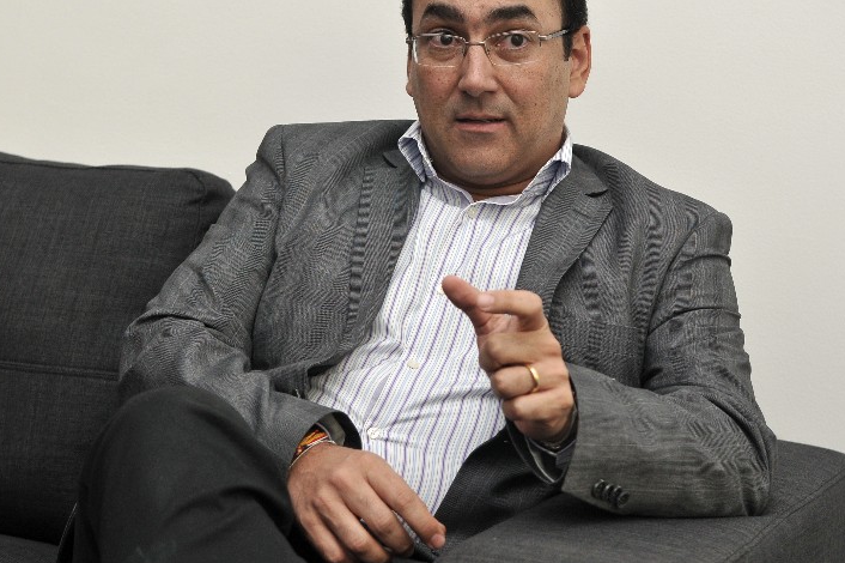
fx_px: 2158
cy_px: 238
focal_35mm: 92
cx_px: 422
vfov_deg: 14.8
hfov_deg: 22.2
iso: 500
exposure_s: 1/200
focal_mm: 44
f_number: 2.8
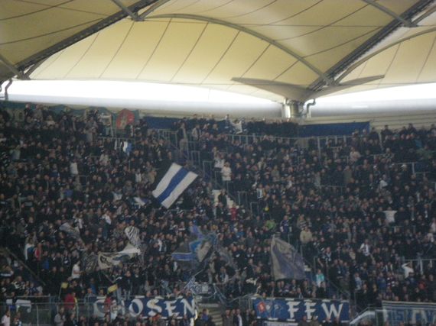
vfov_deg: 5.6
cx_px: 218
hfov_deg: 7.4
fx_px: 3349
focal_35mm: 266
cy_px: 163
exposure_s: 1/80
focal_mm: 44.1
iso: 800
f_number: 5.4
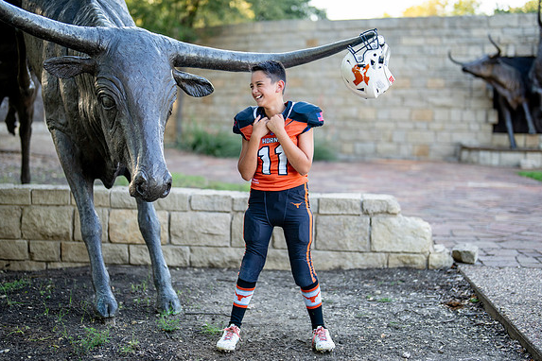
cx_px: 278
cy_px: 181
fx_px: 903
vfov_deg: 22.6
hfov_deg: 33.4
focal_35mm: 60
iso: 200
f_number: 1.2
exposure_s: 1/1000
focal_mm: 50
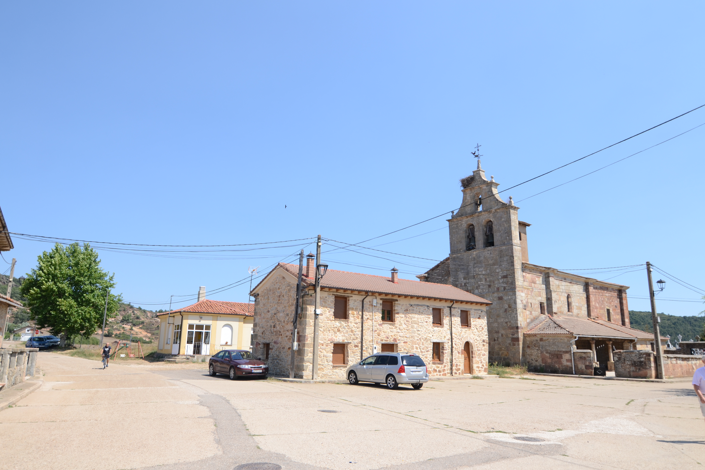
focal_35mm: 24
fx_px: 470
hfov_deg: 73.7
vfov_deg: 53.1
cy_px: 235
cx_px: 352
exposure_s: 1/800
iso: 100
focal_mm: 16
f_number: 4.5
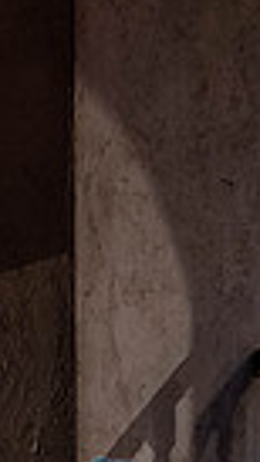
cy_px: 551
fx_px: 7788
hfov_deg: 1.9
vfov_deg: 3.4
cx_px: -479
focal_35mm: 635
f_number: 9
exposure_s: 1/250
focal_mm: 143
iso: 3200
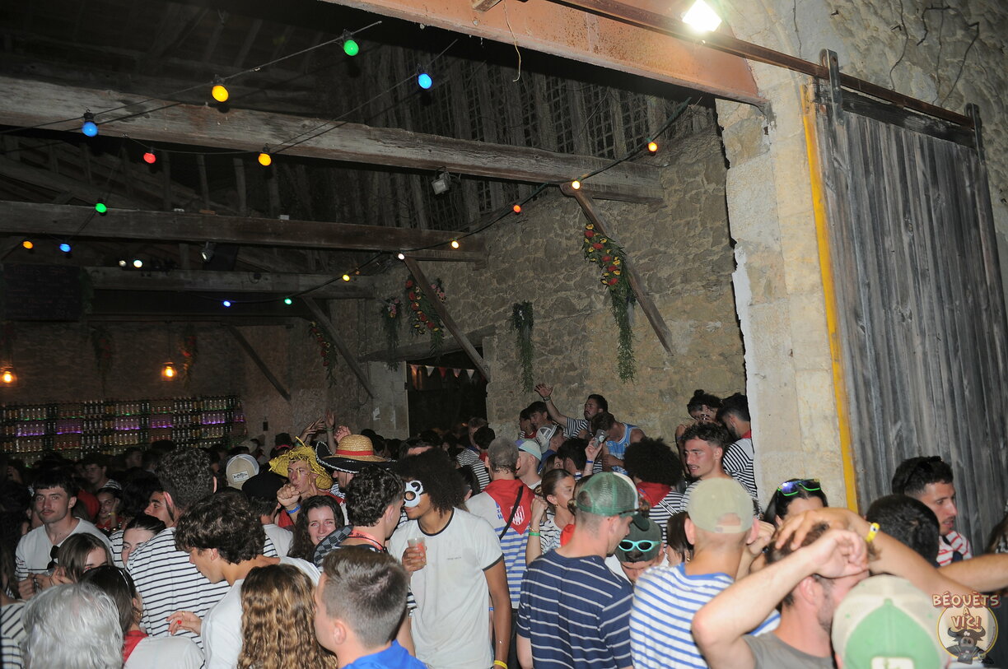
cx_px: 504
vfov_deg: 47.8
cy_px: 334
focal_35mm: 27
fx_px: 755
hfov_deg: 67.4
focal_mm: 18
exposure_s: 1/60
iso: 200
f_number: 3.5
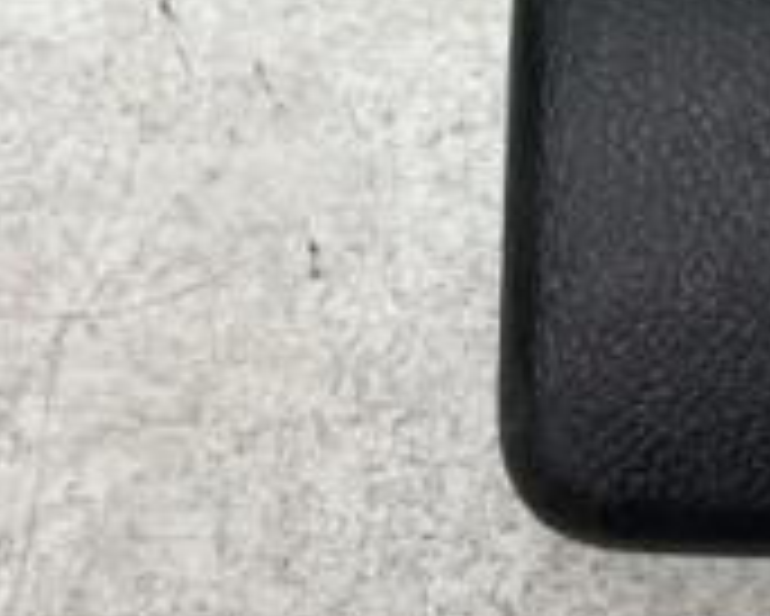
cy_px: -108
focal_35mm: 95
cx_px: 896
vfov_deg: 15.6
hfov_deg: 19.1
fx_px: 2166
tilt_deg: -55.0
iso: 125
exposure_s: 1/100
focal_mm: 4.2
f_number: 1.6
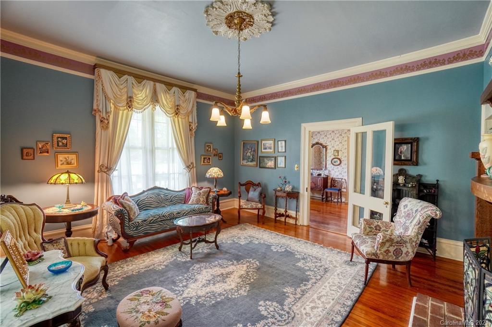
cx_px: 246
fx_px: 205
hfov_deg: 100.5
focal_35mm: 15
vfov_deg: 77.2
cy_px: 164
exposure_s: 1/30
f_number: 4
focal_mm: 10
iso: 3200
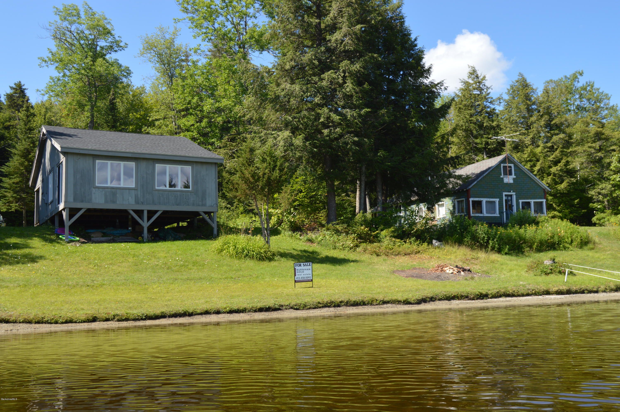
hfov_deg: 53.2
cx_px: 310
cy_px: 206
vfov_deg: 36.8
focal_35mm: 36
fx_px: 619
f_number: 7.1
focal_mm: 24
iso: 100
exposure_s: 1/200
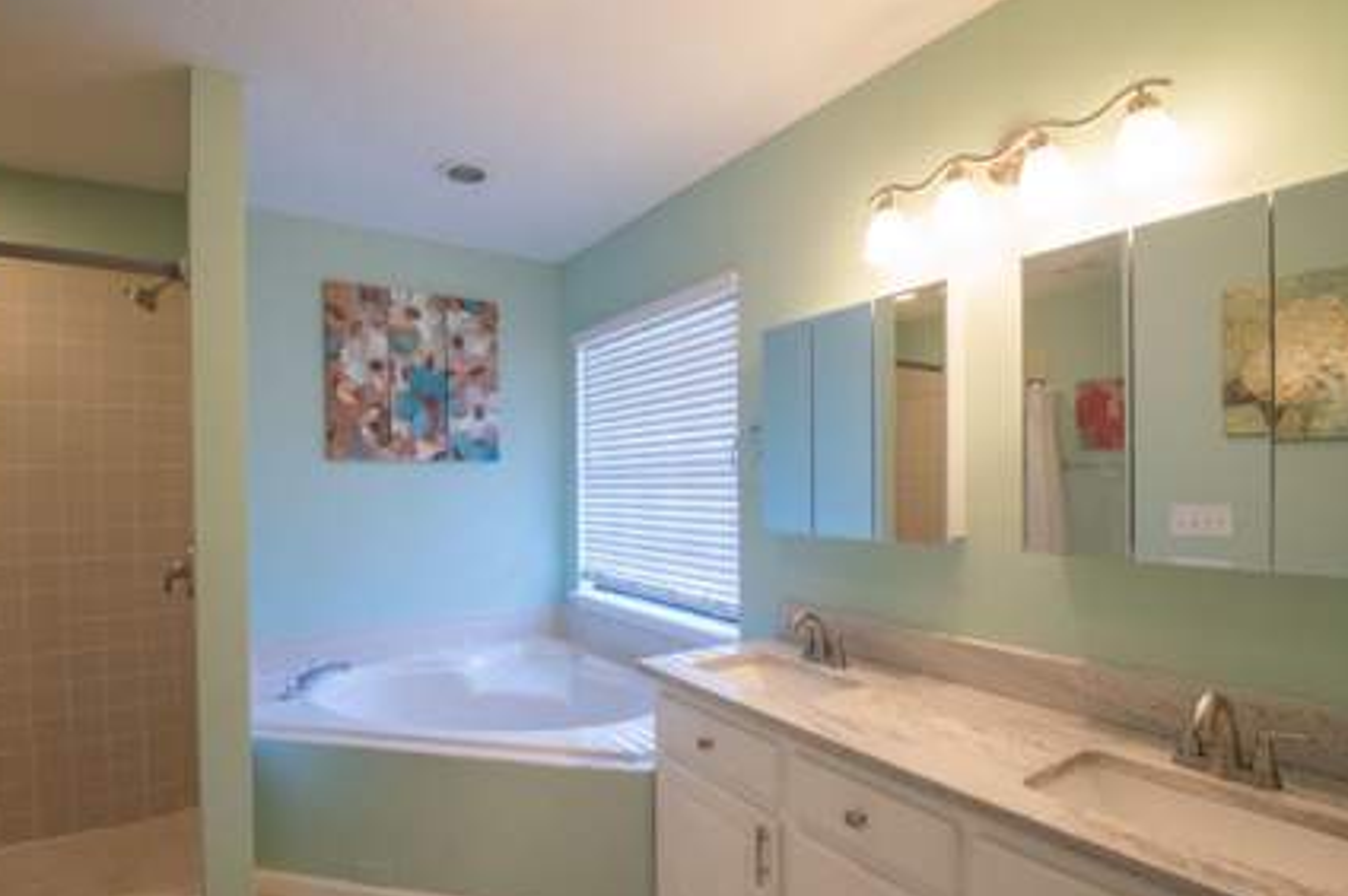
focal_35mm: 17
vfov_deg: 70.1
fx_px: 636
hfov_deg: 93.1
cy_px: 502
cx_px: 617
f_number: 8
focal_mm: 10
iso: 1250
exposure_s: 1/30
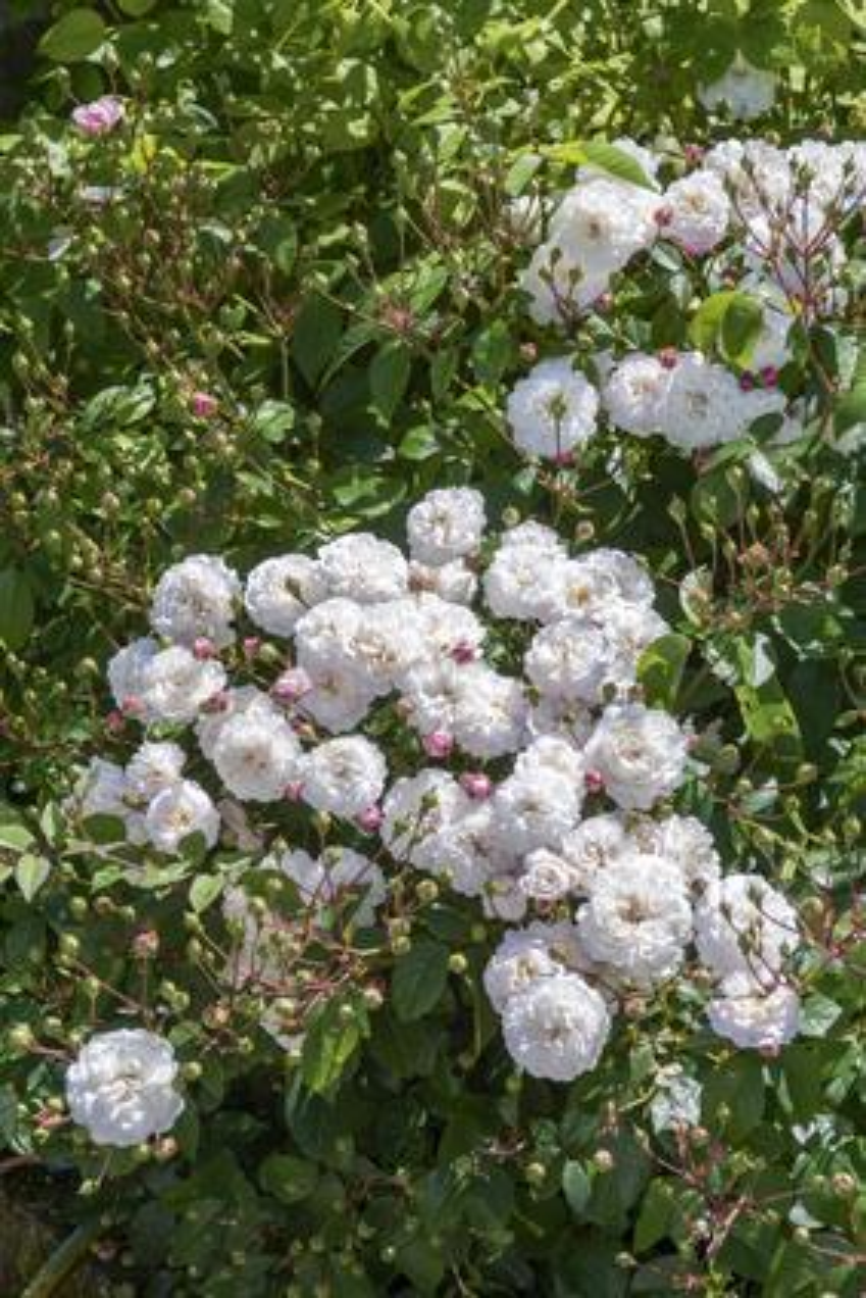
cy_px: 649
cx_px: 433
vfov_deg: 19.4
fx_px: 3785
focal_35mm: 105
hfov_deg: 13.1
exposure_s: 1/320
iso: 100
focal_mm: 105
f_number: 10
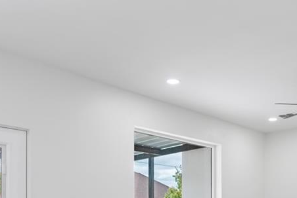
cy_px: 212
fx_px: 355
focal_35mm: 43
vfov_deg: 28.6
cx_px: 212
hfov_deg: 44.3
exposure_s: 1/25
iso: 160
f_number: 2.8
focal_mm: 19
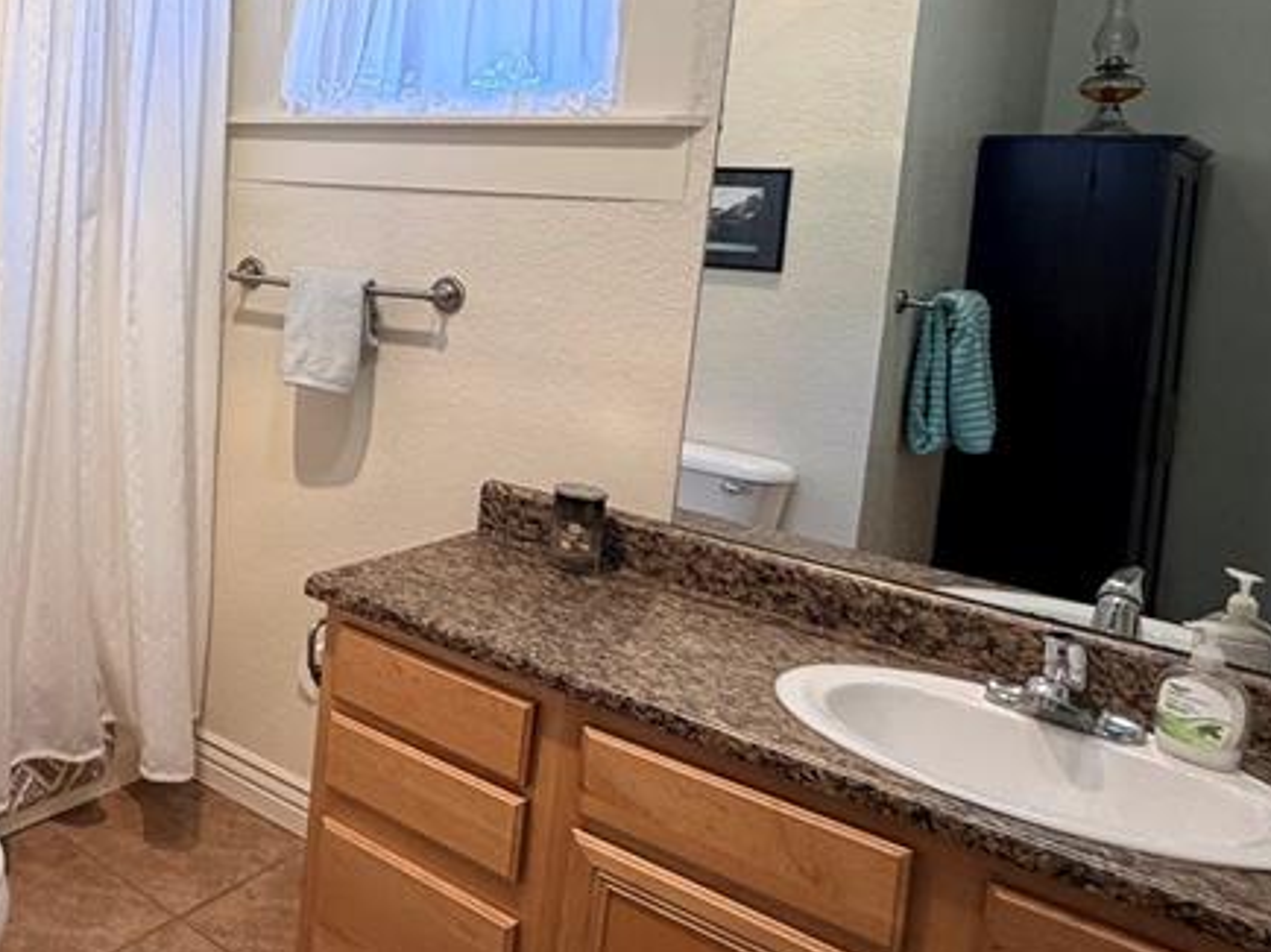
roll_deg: -1.9
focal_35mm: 33
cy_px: 265
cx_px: -67
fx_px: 1211
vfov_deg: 41.9
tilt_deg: -4.8
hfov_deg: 44.7
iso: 160
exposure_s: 1/120
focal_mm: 2.22
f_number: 2.2
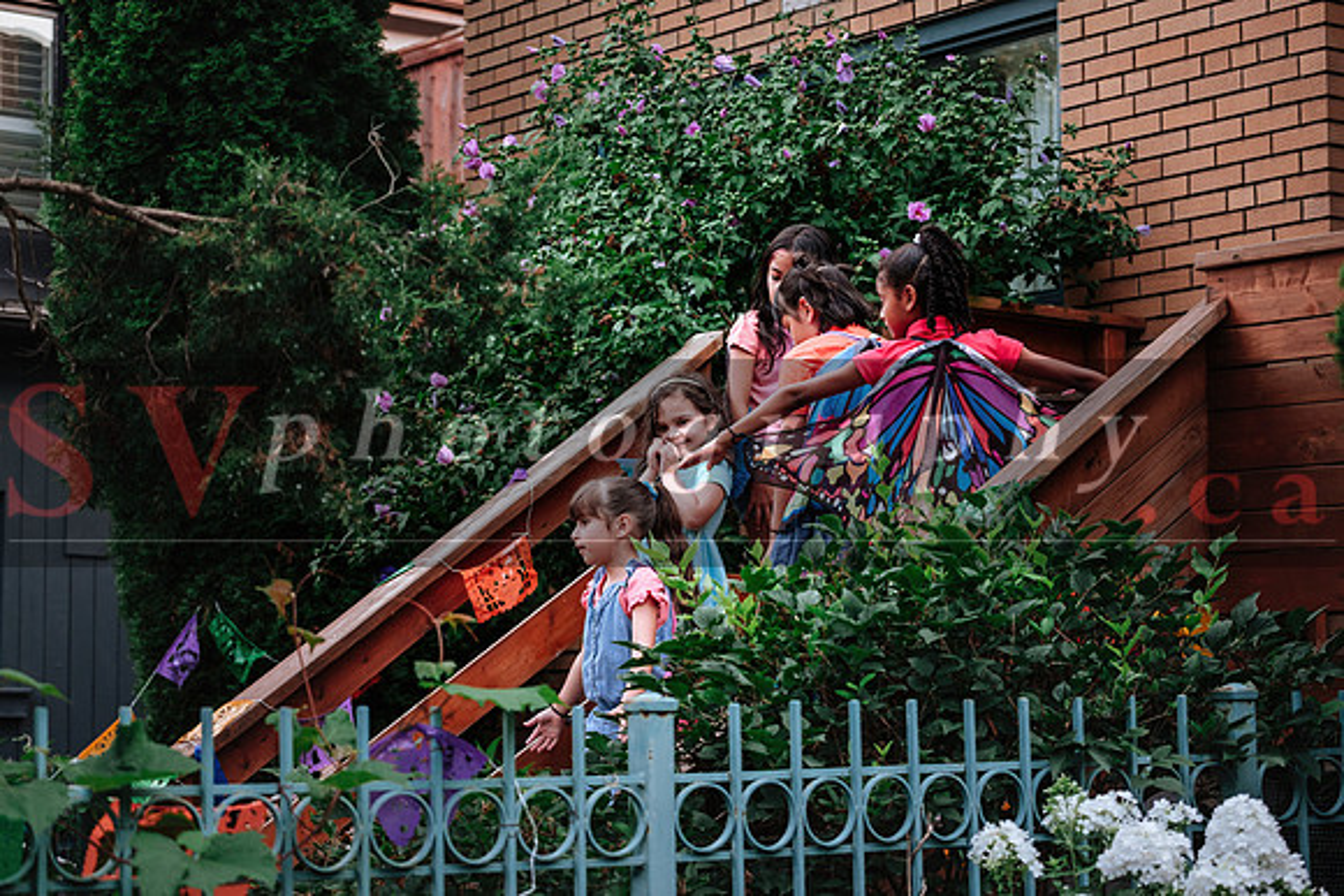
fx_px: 3025
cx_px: 672
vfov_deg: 16.9
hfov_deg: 25.1
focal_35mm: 81
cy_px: 448
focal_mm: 54.1
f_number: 2.8
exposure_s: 1/200
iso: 400
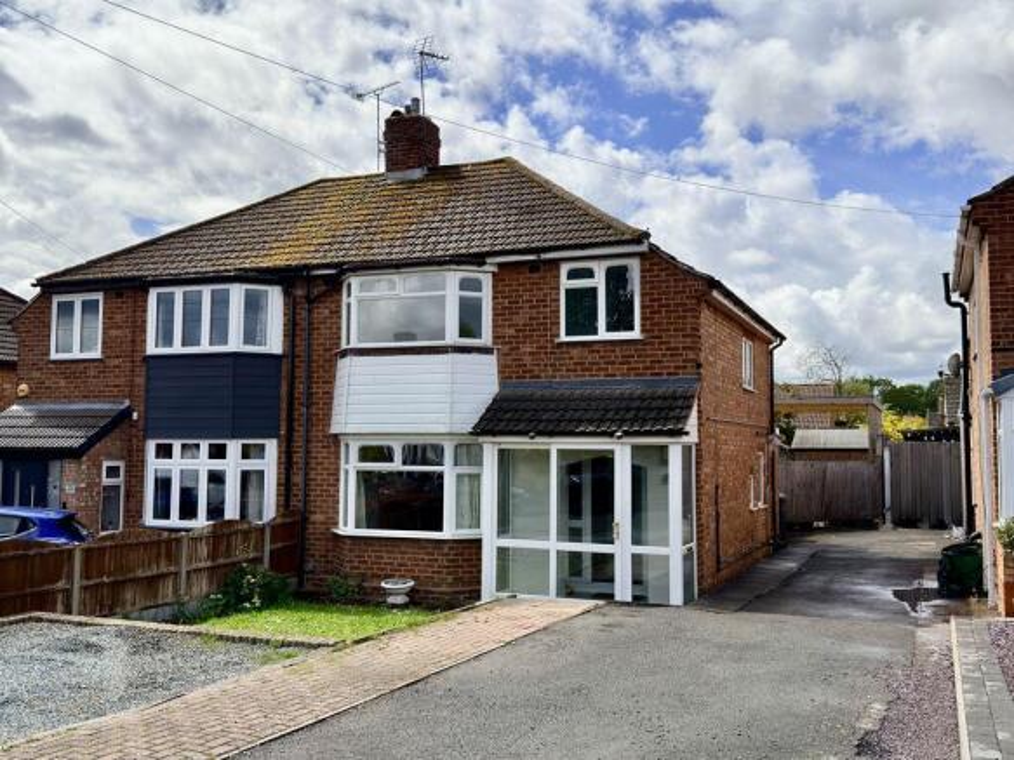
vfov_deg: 40.7
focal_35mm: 35
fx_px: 1025
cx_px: 507
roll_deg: +0.4
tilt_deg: +4.3
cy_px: 380
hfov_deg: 52.6
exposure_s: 1/8264
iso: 80
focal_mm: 6.76
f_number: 1.78
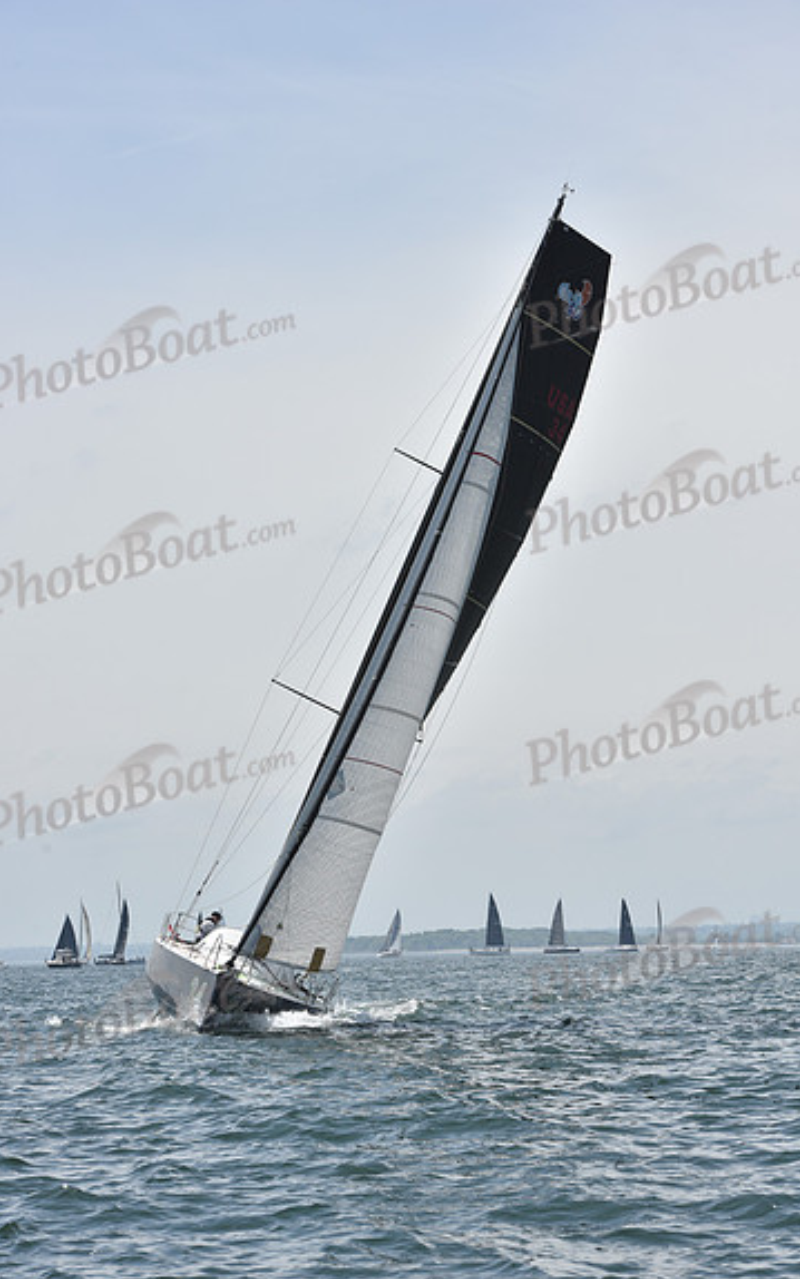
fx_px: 3591
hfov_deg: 12.7
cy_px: 644
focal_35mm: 103
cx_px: 411
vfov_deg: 20.2
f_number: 9
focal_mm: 100
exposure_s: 1/800
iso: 200
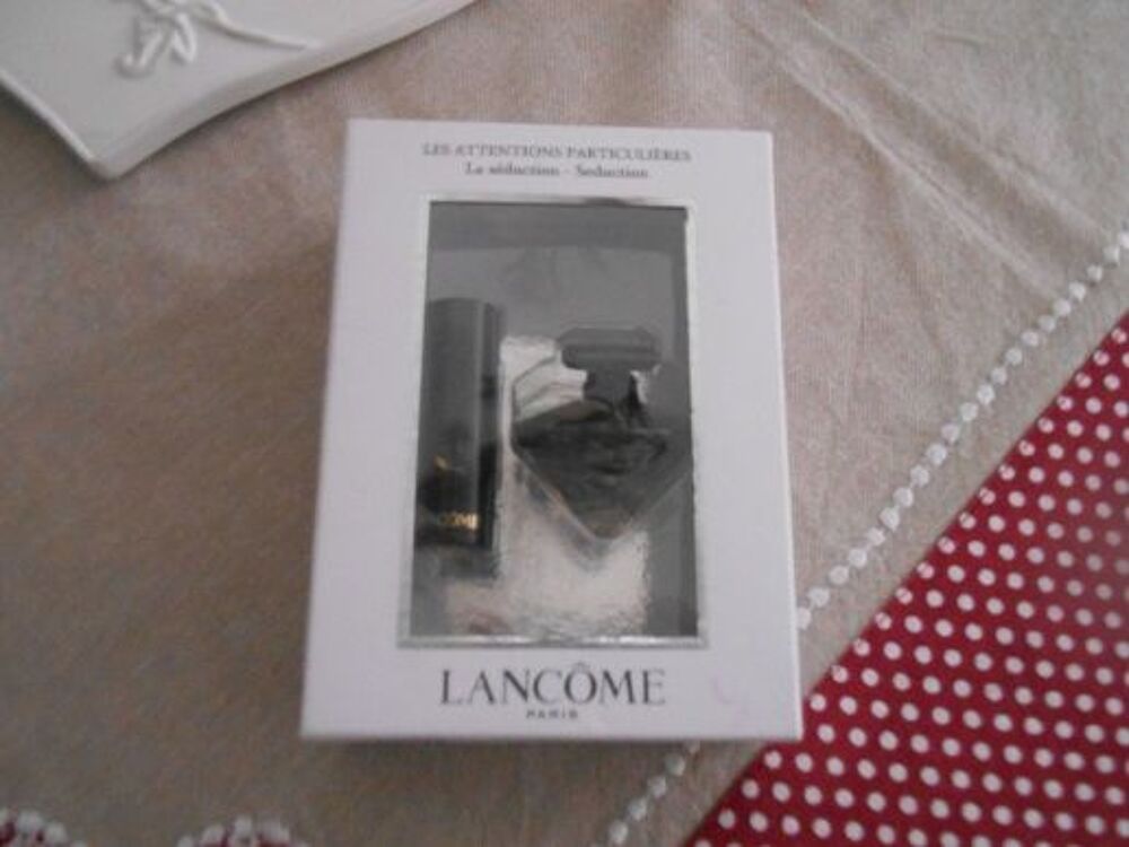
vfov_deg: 45.4
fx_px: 1011
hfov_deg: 58.4
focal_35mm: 31
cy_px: 424
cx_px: 564
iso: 800
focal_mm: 5.5
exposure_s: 1/1.3
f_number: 3.6
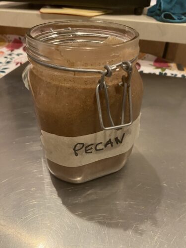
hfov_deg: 53.1
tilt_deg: -37.4
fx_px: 186
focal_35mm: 26
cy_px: 124
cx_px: 93
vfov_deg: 67.3
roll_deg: -2.1
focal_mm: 4.25
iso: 500
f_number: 1.8
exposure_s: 1/25
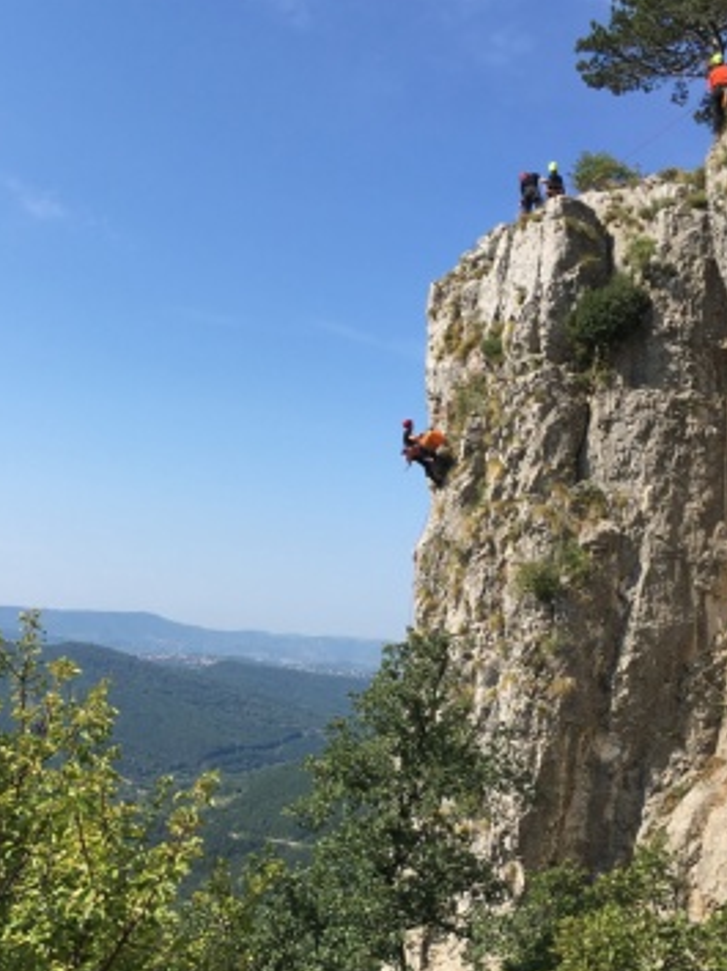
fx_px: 1149
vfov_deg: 45.3
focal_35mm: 41
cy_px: 623
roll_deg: -4.1
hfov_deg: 35.1
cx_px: 358
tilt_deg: +1.0
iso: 25
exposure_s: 1/1304
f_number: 2.2
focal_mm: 4.15
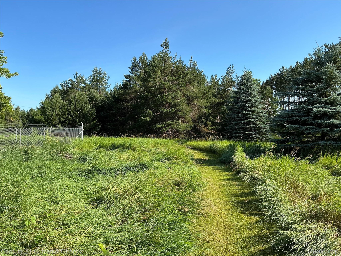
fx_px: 276
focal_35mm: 28
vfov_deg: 49.7
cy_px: 128
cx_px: 170
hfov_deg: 63.4
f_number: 1.8
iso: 25
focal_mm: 3
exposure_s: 1/1015
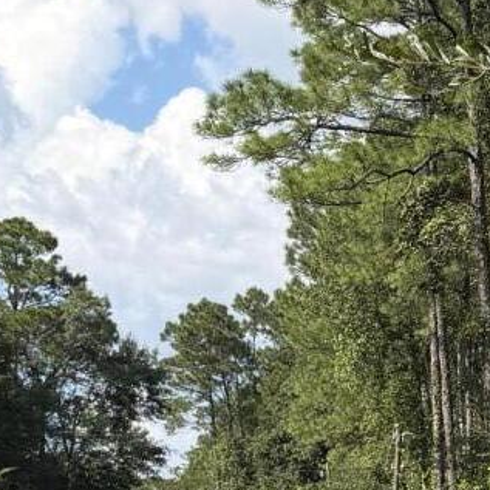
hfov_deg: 12.7
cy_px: 686
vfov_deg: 12.5
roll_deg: +0.8
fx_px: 2146
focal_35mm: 134
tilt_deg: -1.4
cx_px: 570
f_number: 1.78
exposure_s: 1/3425
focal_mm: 6.76
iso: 80
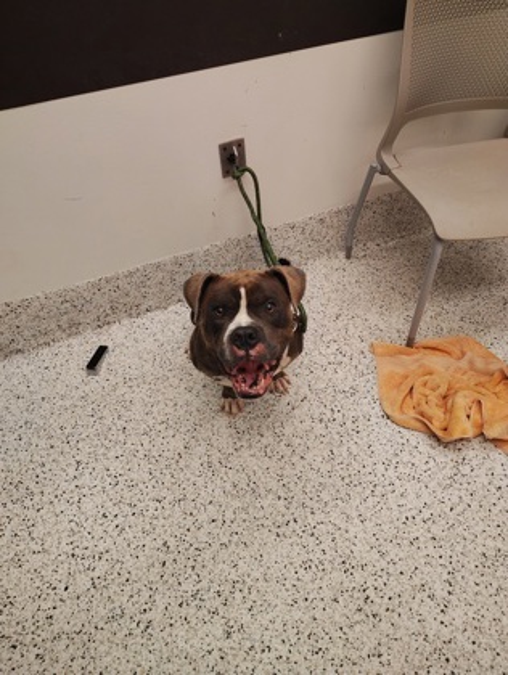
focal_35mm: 24
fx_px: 469
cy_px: 338
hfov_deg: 56.9
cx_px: 254
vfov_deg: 71.5
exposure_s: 1/120
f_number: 1.8
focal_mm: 5.56
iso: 453
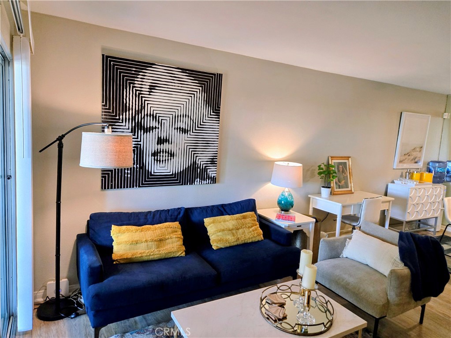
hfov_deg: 73.9
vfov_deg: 58.9
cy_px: 169
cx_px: 226
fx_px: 300
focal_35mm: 23
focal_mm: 5.4
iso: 500
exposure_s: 1/120
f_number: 1.8
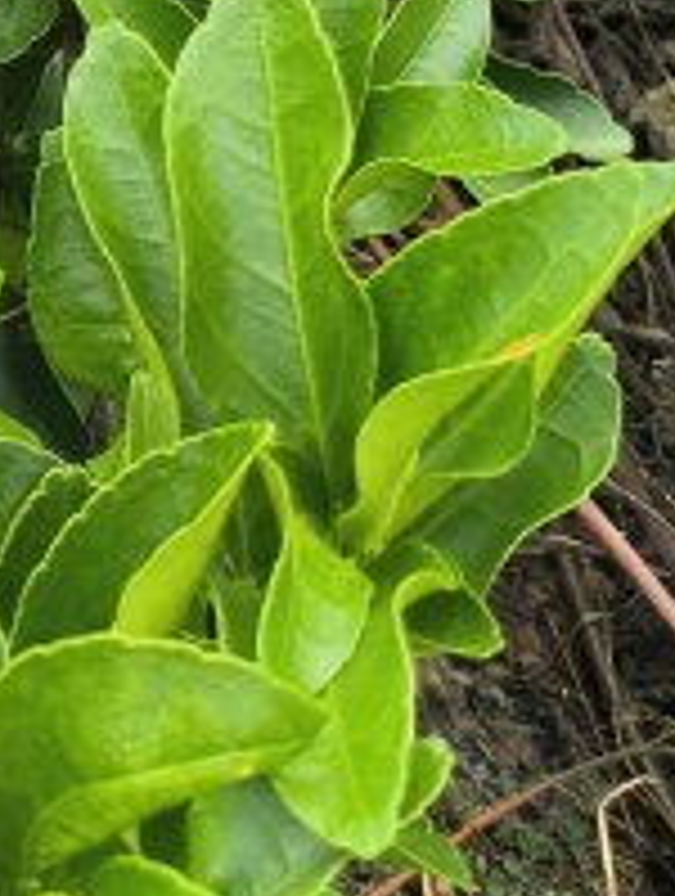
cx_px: -441
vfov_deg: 13.2
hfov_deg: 11.4
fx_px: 3188
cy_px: -1051
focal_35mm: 123
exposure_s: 1/153
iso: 50
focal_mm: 4.69
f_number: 1.79
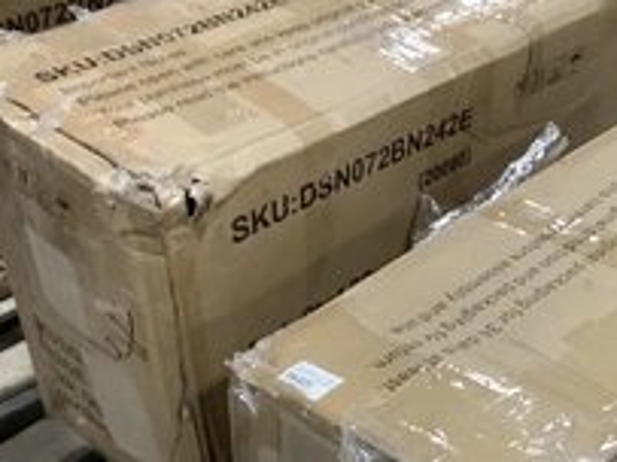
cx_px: 477
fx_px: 1087
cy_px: 383
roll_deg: -3.1
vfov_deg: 23.6
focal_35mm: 61
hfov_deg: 31.0
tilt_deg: -38.9
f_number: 2.4
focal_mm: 3.3
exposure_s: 1/30
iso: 320
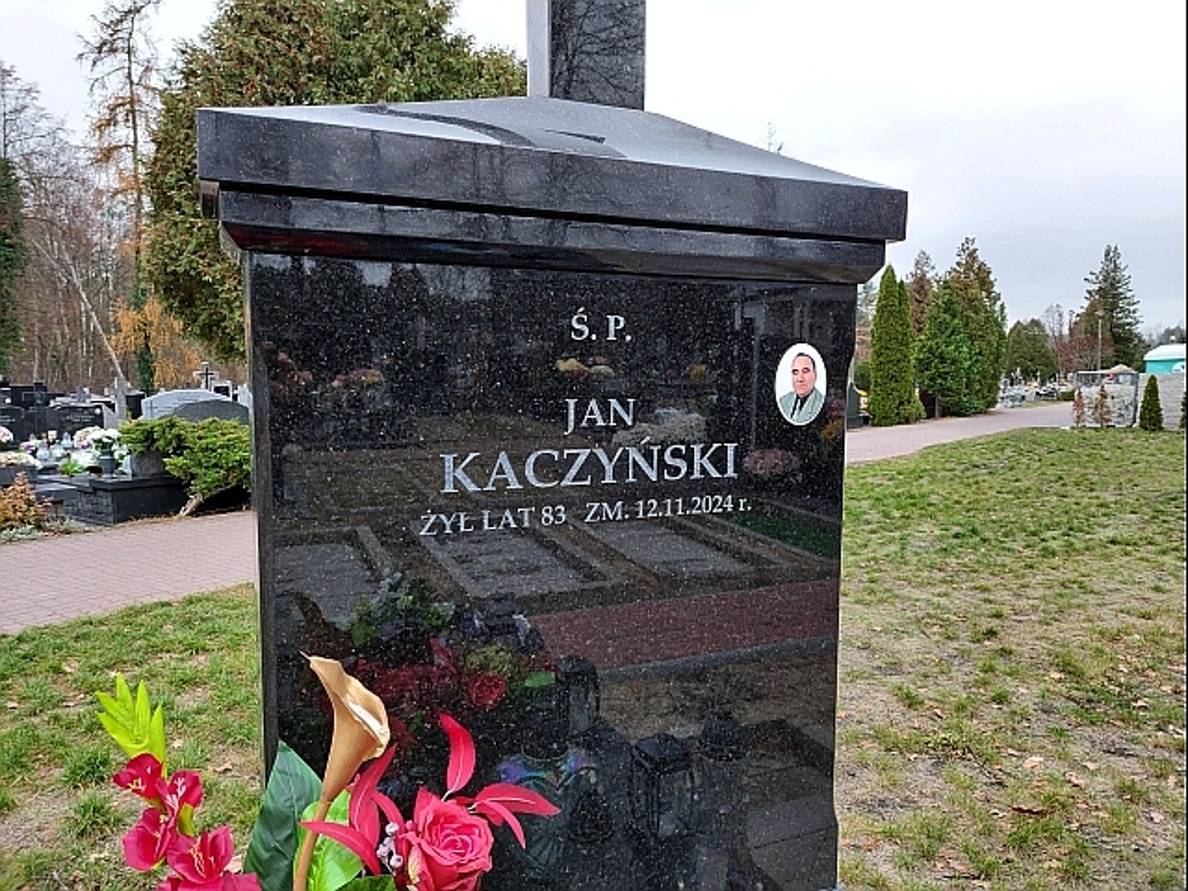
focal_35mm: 25
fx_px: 858
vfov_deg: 54.9
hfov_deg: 69.4
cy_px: 446
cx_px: 594
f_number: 1.8
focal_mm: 5.23
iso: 160
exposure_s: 1/50
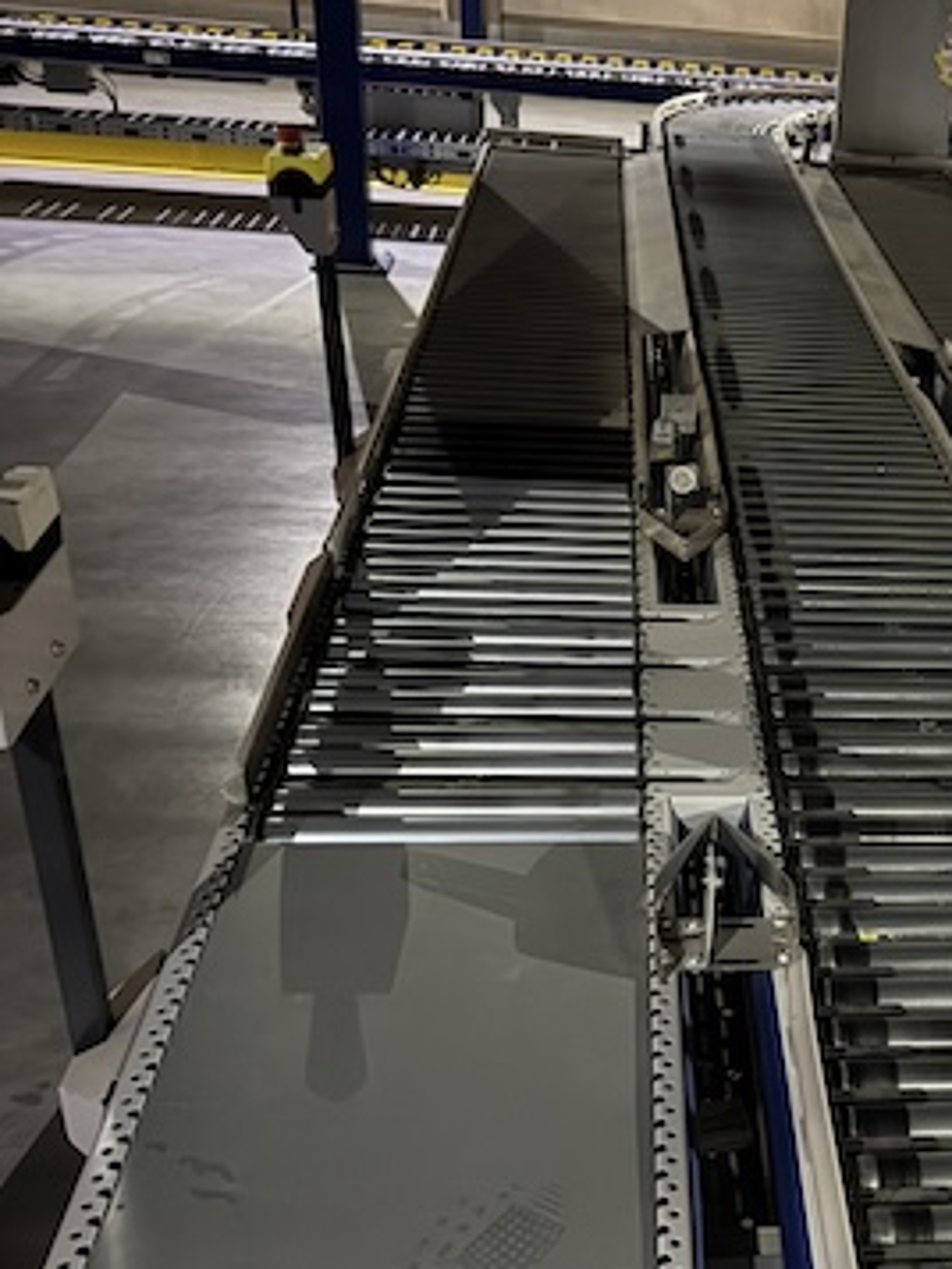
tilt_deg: -30.1
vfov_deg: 43.7
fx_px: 1576
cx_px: 845
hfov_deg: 32.1
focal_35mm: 43
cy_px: 722
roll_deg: -5.8
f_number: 1.78
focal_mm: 6.76
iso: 1250
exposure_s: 1/9
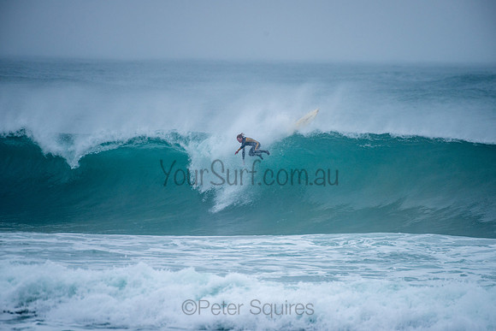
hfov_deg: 3.9
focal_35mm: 533
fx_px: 7343
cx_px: 248
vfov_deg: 2.6
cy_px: 166
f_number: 5.6
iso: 220
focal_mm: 500
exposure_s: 1/1000
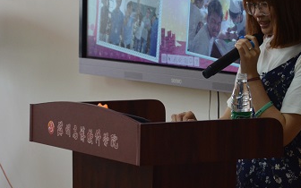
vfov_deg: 7.3
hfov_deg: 11.6
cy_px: 37
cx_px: 181
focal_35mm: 180
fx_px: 1477
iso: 1600
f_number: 5.3
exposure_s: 1/125
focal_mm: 66
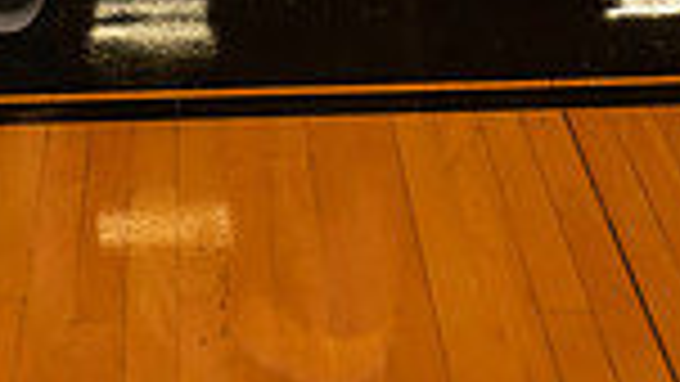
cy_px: -616
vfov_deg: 8.3
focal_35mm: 131
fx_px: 2362
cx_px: 126
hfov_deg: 16.3
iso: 640
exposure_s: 1/400
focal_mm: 42
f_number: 7.1
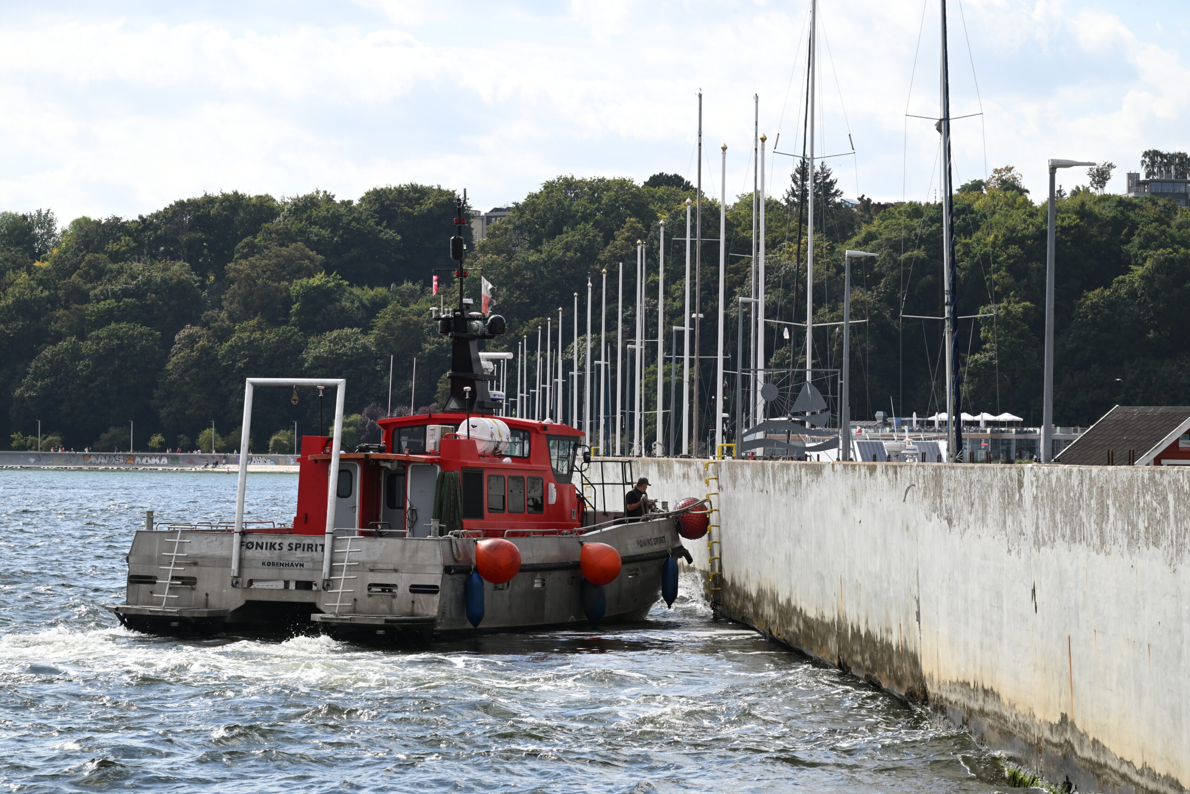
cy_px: 397
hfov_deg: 17.1
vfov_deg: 11.4
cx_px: 595
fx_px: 3967
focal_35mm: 120
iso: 180
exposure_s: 1/125
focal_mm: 120
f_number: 16
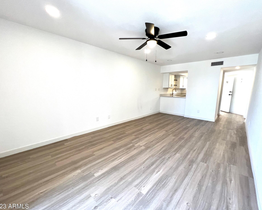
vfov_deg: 88.0
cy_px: 107
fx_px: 109
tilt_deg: -9.8
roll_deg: -1.6
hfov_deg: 100.7
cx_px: 136
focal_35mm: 14
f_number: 1.8
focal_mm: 1.57
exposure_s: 1/120
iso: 100
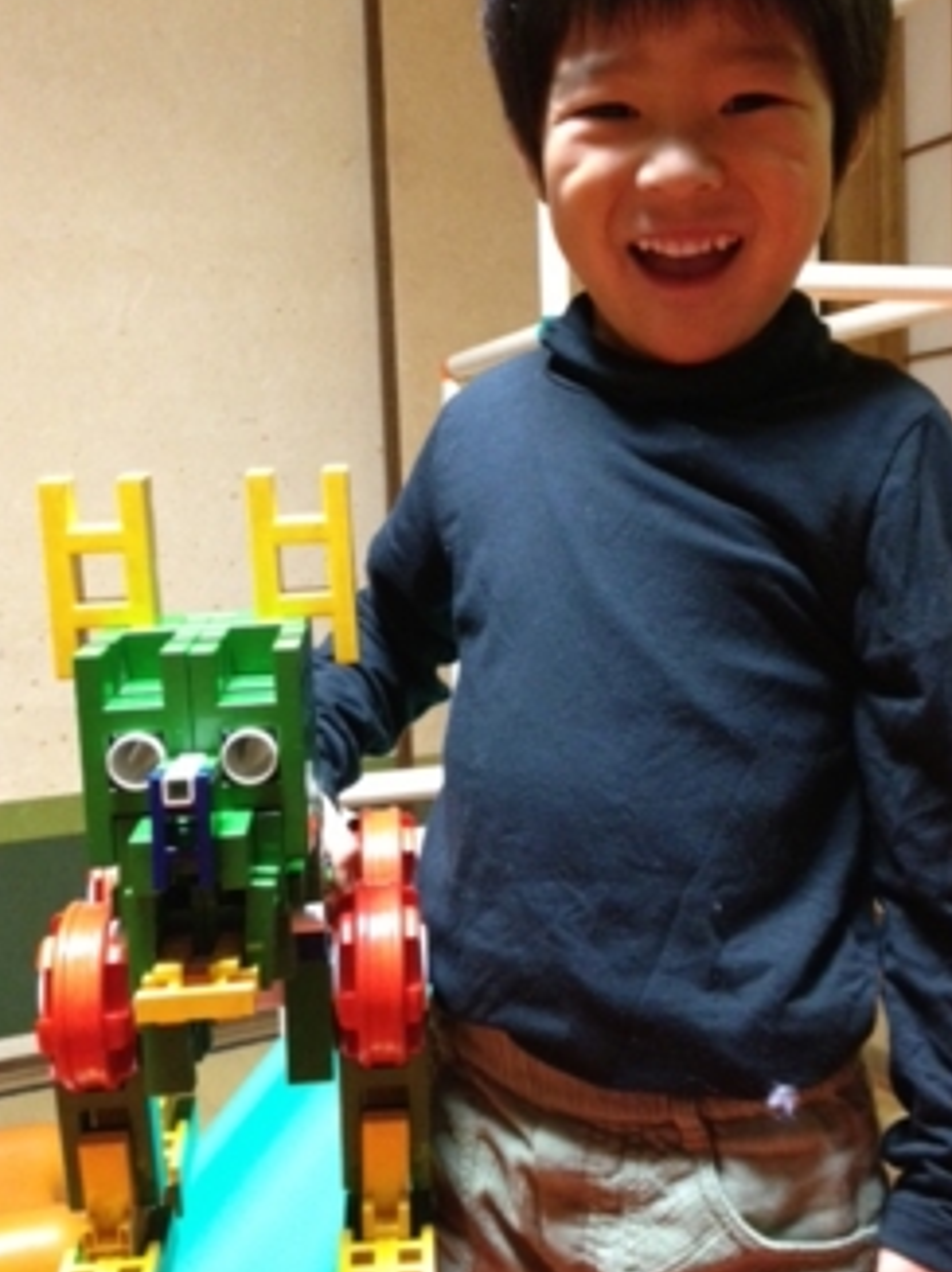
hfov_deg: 33.5
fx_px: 1579
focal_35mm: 43
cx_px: 527
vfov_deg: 43.9
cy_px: 624
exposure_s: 1/17
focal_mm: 4.28
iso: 400
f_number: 2.4
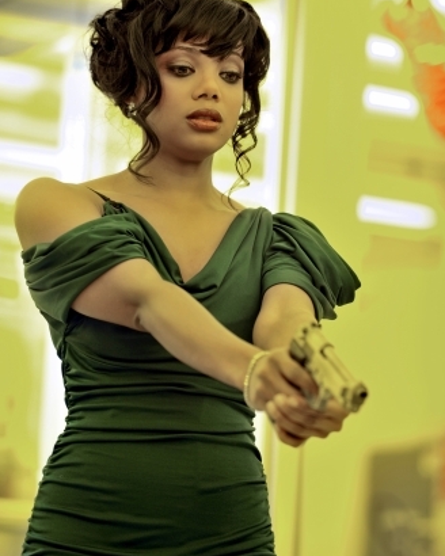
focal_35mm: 160
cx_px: 222
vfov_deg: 12.1
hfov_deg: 9.7
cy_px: 263
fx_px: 2634
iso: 1250
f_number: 3.5
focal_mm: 140
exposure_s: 1/80
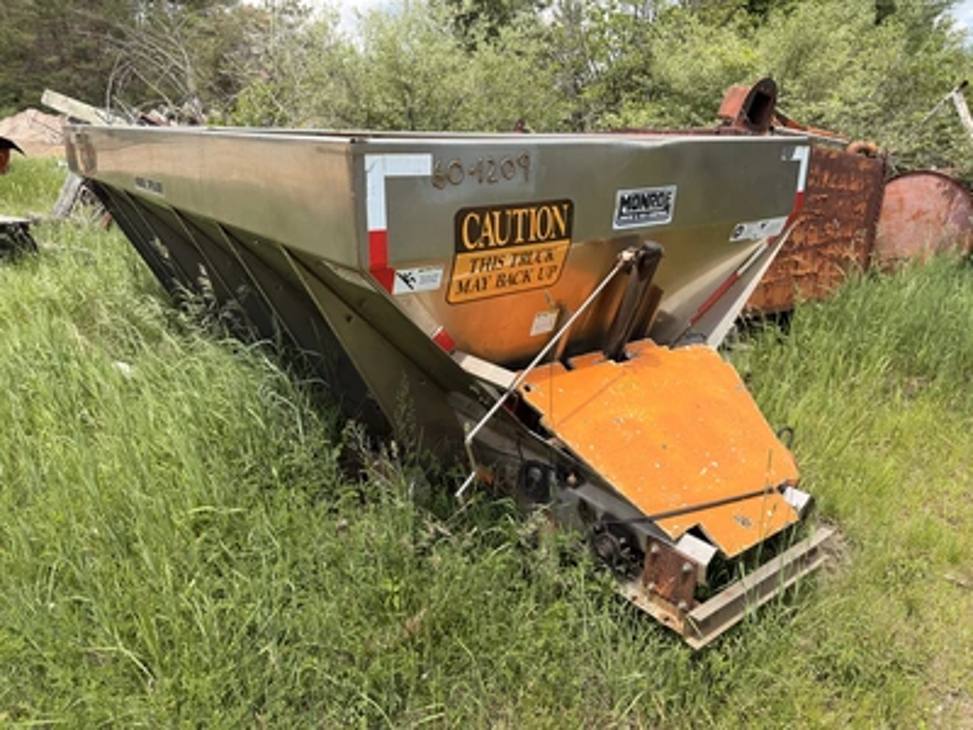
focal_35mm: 24
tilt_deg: -17.1
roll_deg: -2.5
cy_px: 365
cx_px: 486
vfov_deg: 56.8
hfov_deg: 71.6
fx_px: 675
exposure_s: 1/3279
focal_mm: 6.76
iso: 100
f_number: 1.78
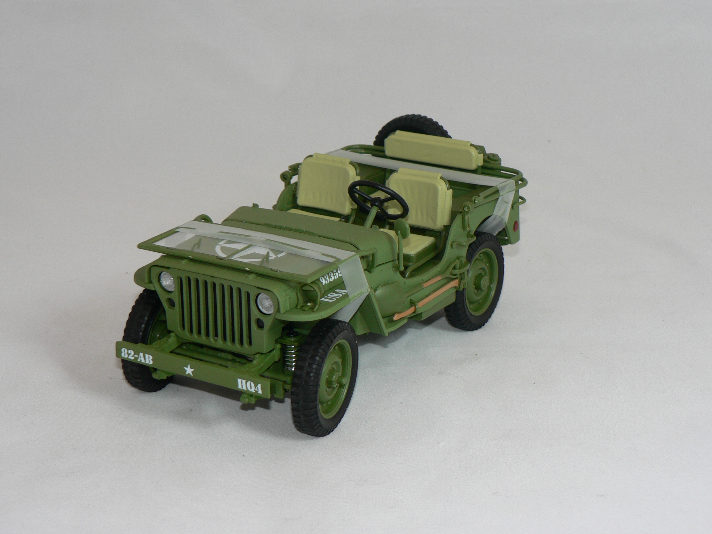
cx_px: 353
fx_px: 1460
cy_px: 244
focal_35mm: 71
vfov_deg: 20.7
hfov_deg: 27.4
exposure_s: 1/60
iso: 80
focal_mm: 10.7
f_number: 3.2
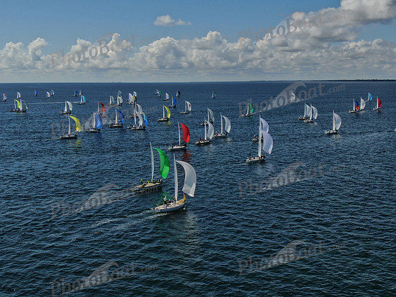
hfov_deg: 39.7
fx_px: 549
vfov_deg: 30.3
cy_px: 148
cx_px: 198
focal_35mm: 48
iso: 100
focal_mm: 8.6
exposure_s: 1/2500
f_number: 3.8
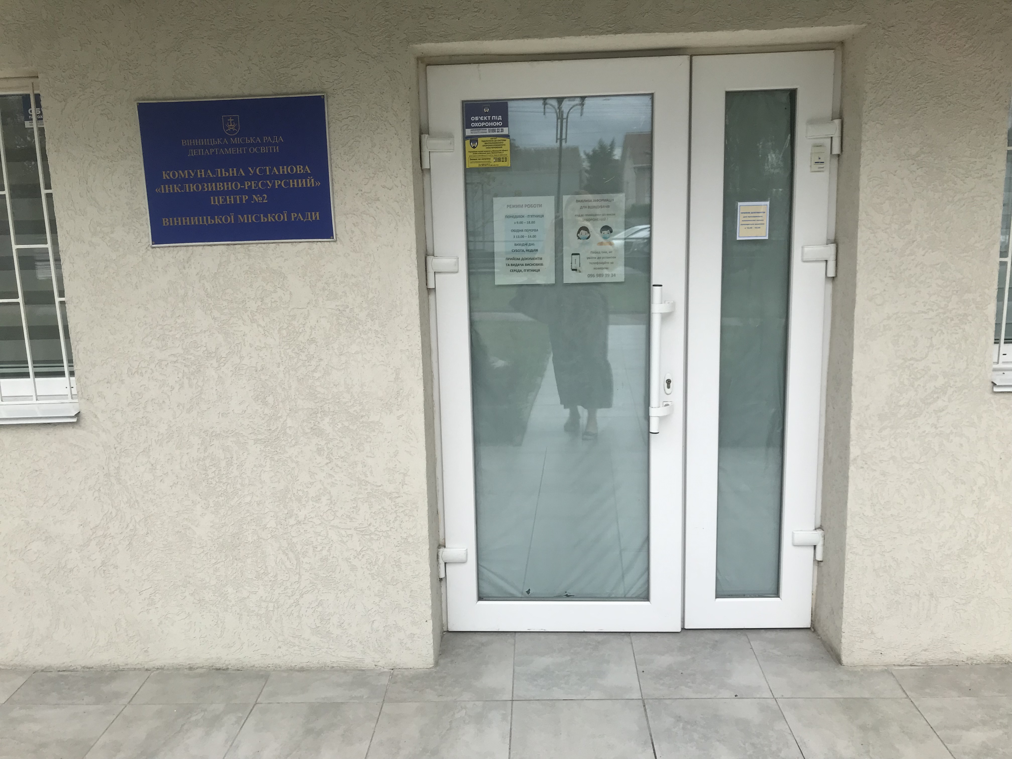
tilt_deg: -8.5
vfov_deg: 49.7
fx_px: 819
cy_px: 380
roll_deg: +0.8
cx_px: 506
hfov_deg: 63.4
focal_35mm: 28
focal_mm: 3.99
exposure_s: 1/1140
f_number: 1.8
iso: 20
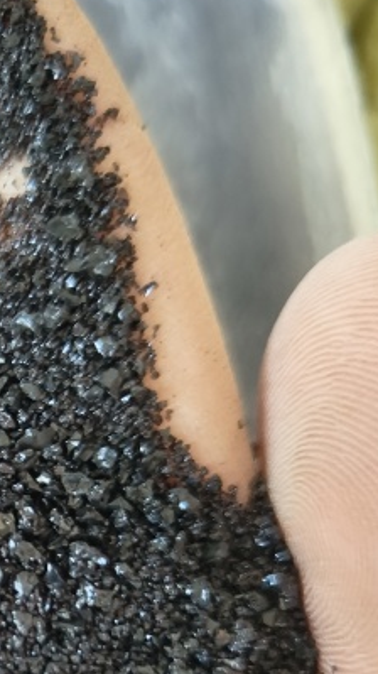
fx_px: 1249
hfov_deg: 15.7
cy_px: 660
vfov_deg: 28.5
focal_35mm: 70
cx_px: -208
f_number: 1.8
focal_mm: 5.59
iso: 160
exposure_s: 1/50
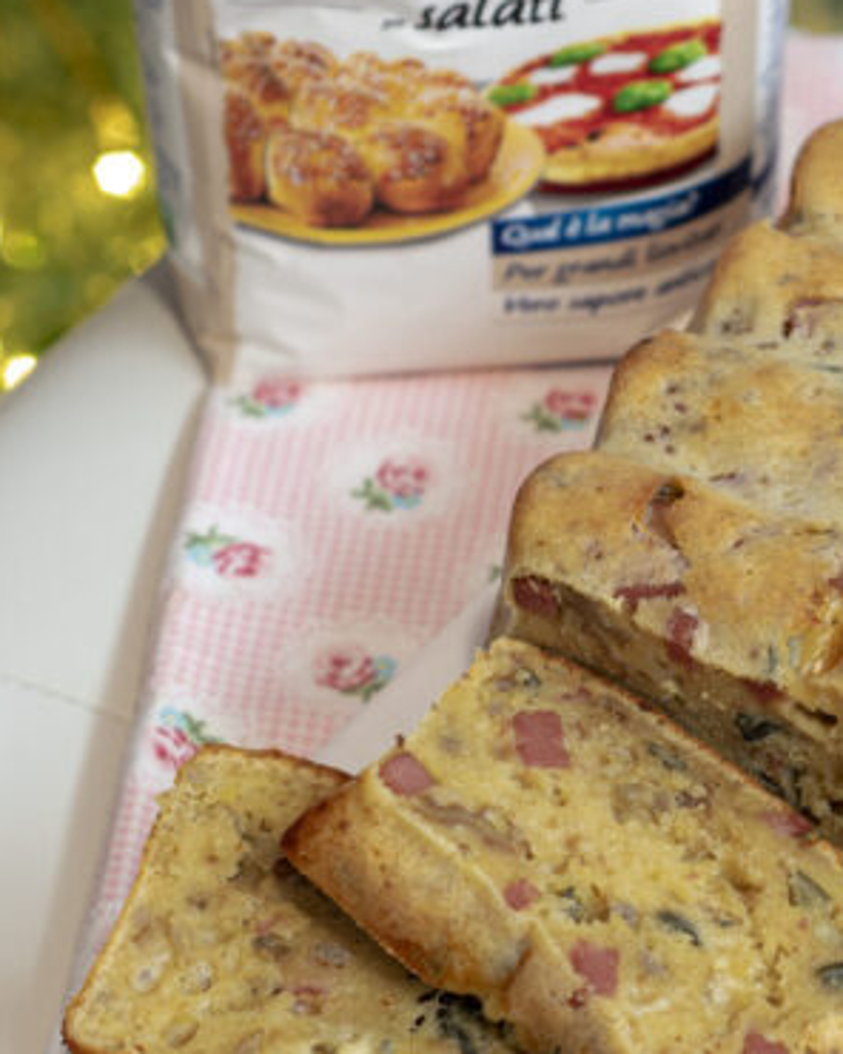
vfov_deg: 12.7
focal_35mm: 152
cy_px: 647
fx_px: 4740
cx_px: 728
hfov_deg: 10.1
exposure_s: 1/4
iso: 100
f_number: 4.5
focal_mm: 50
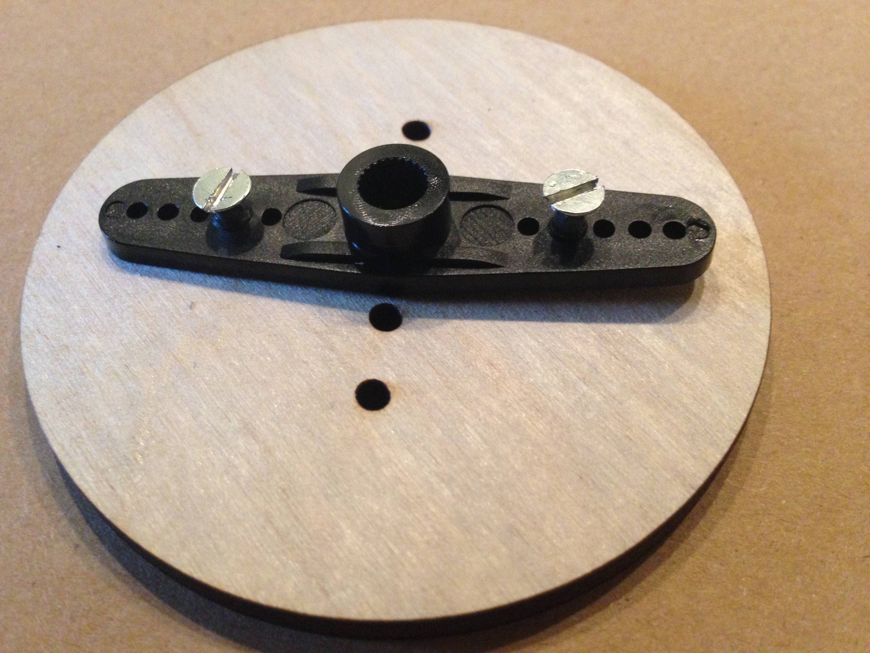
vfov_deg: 42.9
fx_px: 829
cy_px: 326
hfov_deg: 55.4
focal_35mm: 33
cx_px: 435
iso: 320
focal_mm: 4.12
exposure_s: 1/20
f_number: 2.4
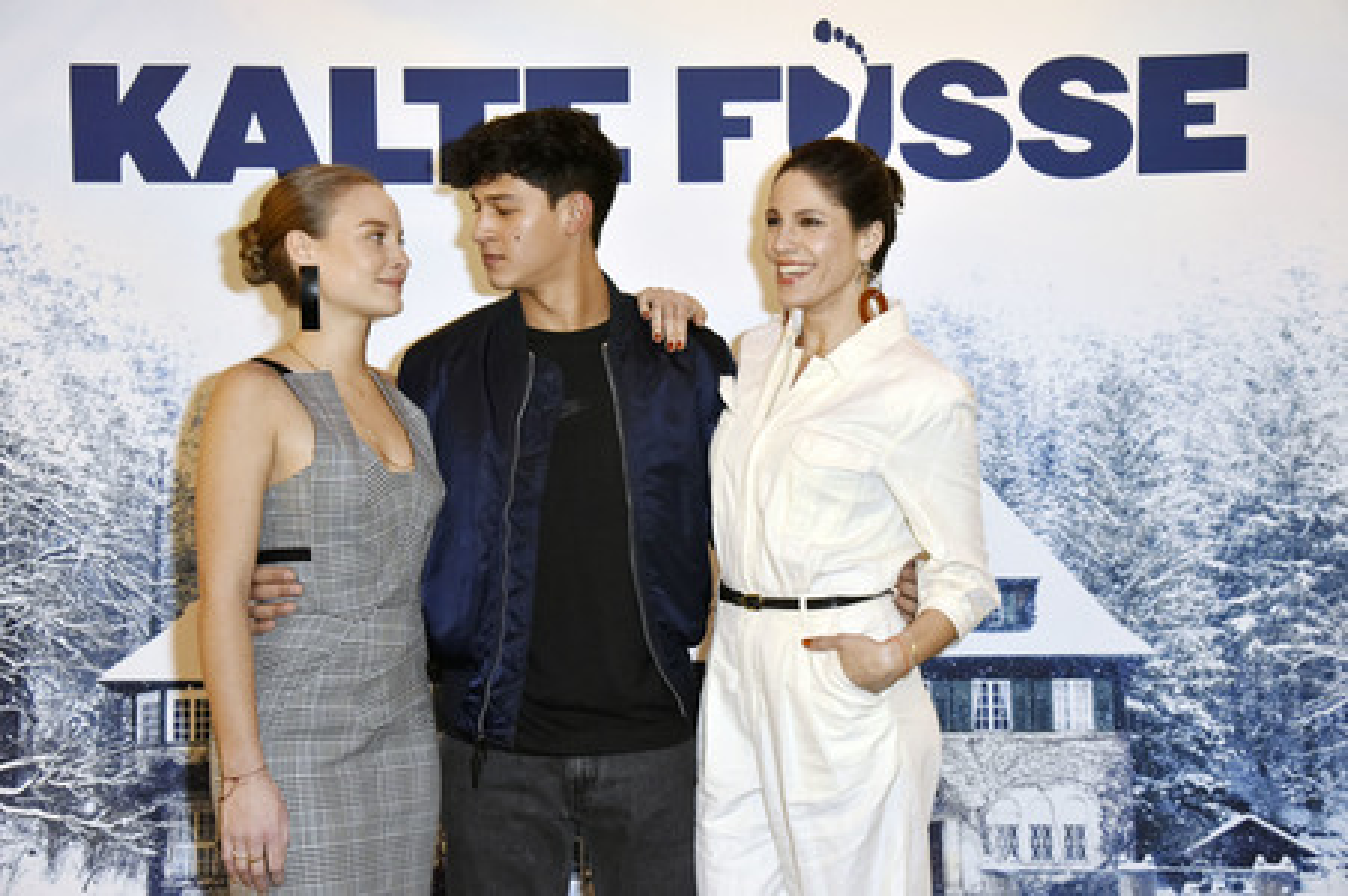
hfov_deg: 38.2
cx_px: 674
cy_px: 448
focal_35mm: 52
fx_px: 1946
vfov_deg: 26.0
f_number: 5.6
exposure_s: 1/80
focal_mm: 52
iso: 5000
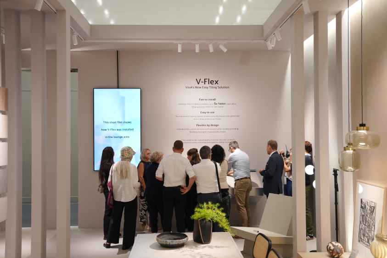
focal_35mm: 36
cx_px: 194
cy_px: 129
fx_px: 387
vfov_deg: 36.9
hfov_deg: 53.1
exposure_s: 1/200
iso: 640
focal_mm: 36
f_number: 2.8
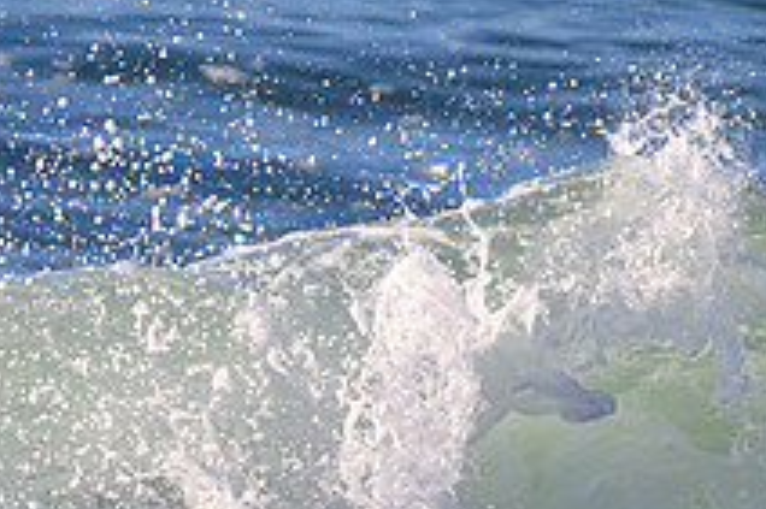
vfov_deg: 0.8
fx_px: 37270
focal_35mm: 1753
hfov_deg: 1.2
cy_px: 605
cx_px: 217
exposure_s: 1/2000
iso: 2000
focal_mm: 640
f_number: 11
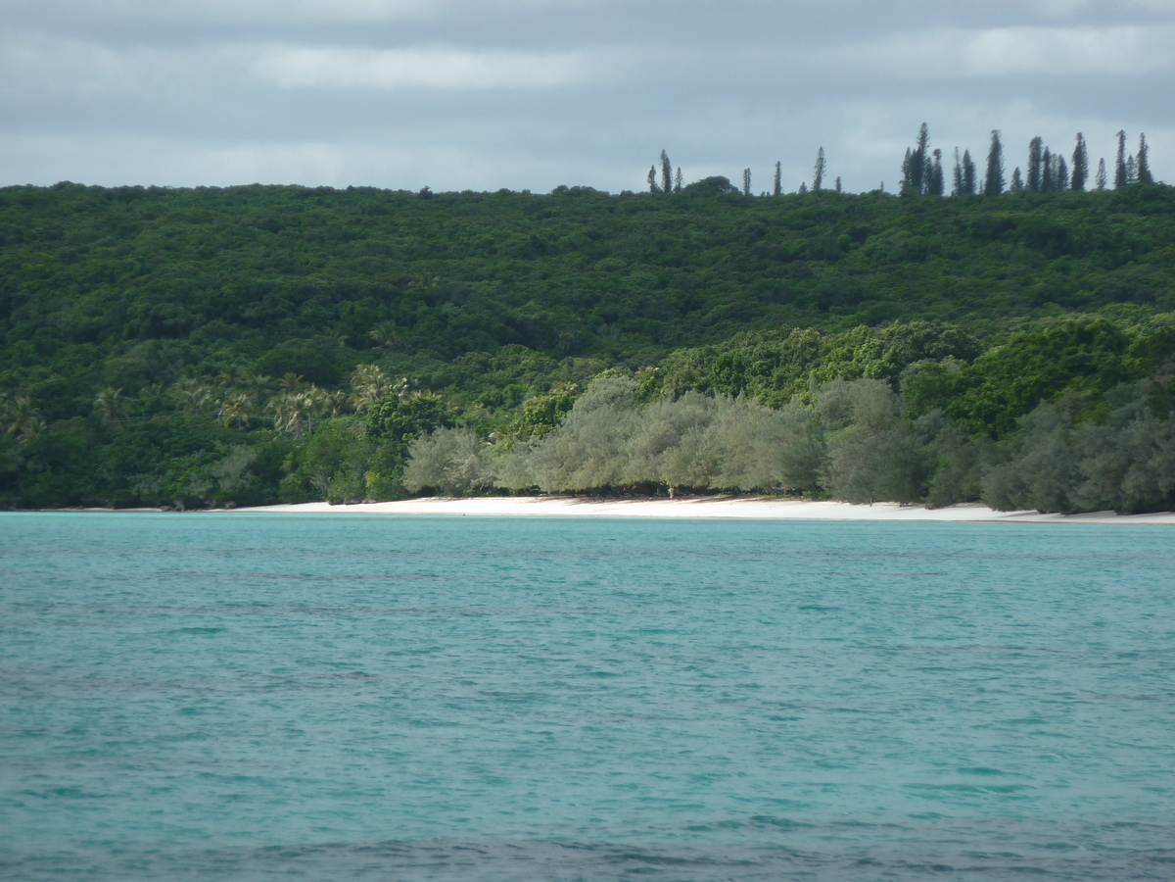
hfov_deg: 6.6
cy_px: 441
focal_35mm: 300
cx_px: 588
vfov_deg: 5.0
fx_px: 10183
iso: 80
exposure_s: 1/400
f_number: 4.9
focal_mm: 49.2
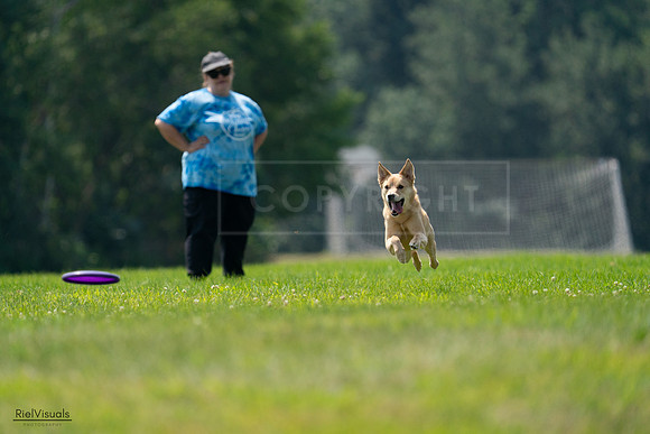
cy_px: 217
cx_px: 325
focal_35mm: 456
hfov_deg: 4.5
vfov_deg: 3.0
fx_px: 8235
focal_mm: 456
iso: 1250
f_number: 6.3
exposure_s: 1/4000
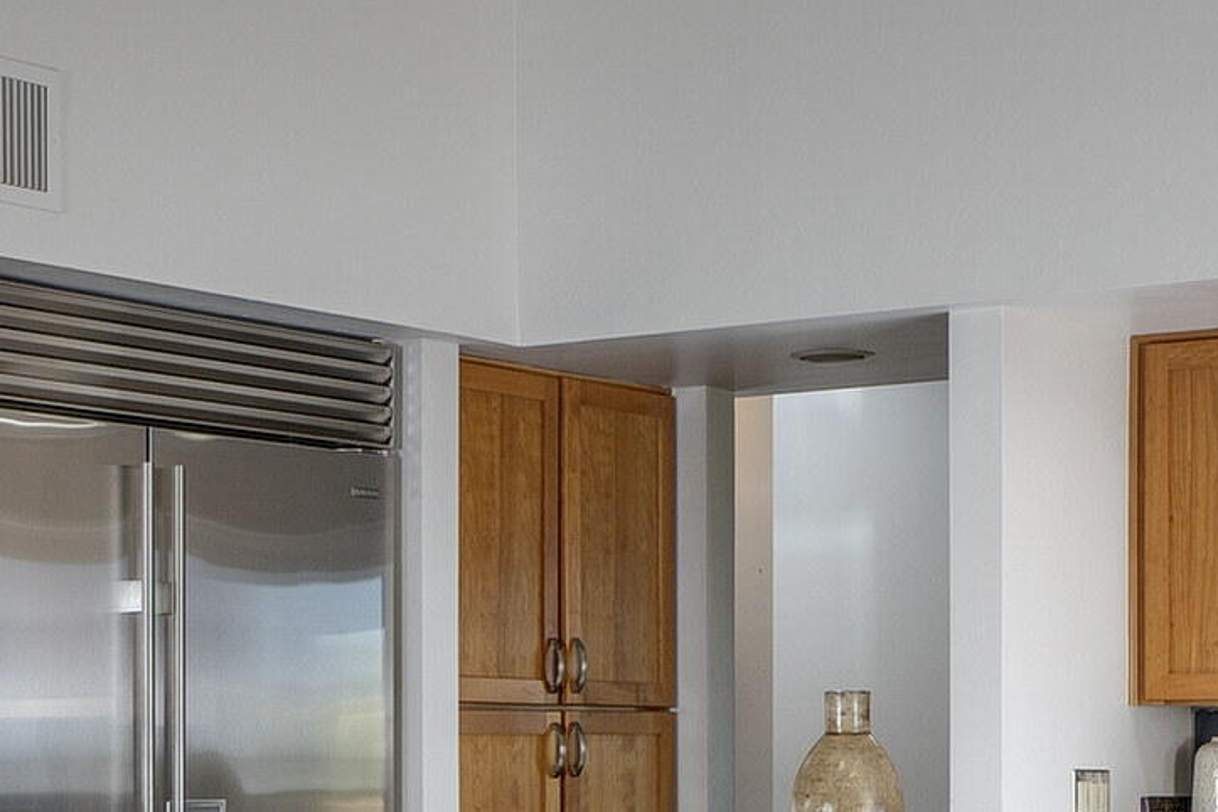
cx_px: 620
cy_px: 743
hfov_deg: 21.9
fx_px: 3146
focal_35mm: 93
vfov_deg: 14.5
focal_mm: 24
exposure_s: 1/50
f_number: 7.1
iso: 200
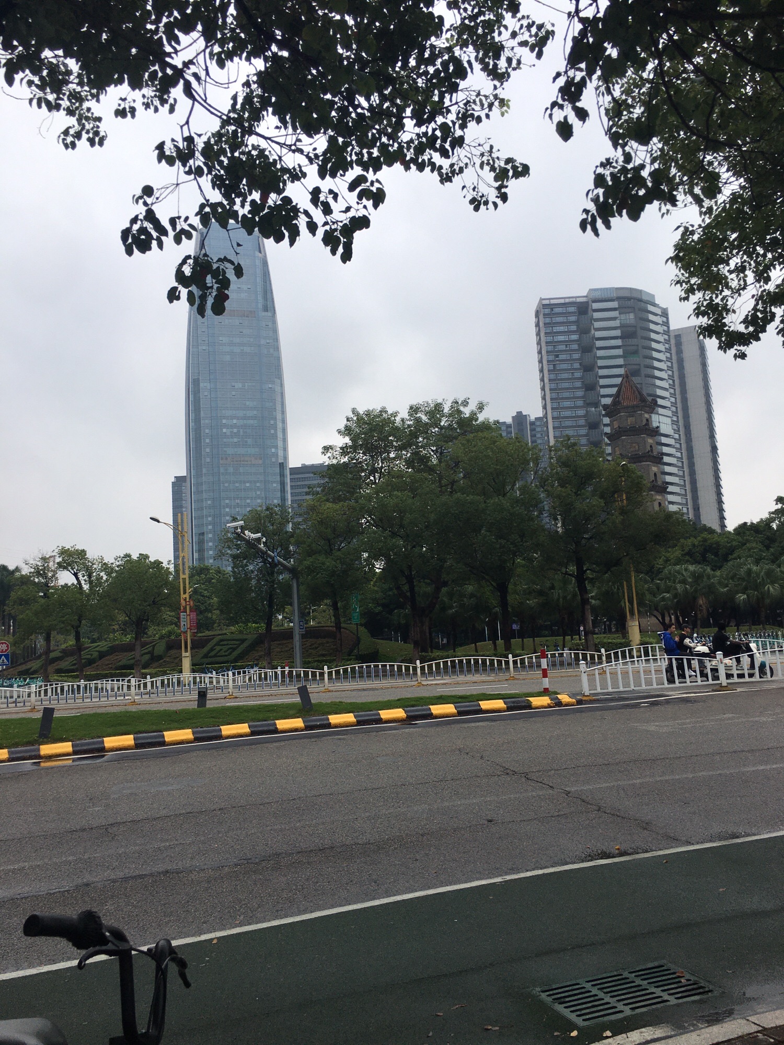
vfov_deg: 61.7
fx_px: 876
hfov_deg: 48.2
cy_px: 522
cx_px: 392
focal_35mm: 29
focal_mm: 4.15
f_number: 2.2
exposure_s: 1/2137
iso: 25
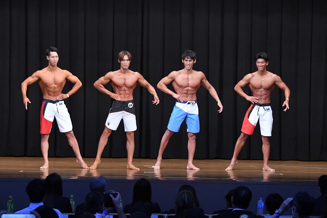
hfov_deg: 14.9
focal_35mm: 138
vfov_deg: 9.9
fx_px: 1253
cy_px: 109
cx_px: 164
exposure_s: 1/400
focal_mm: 92
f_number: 5.6
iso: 8000
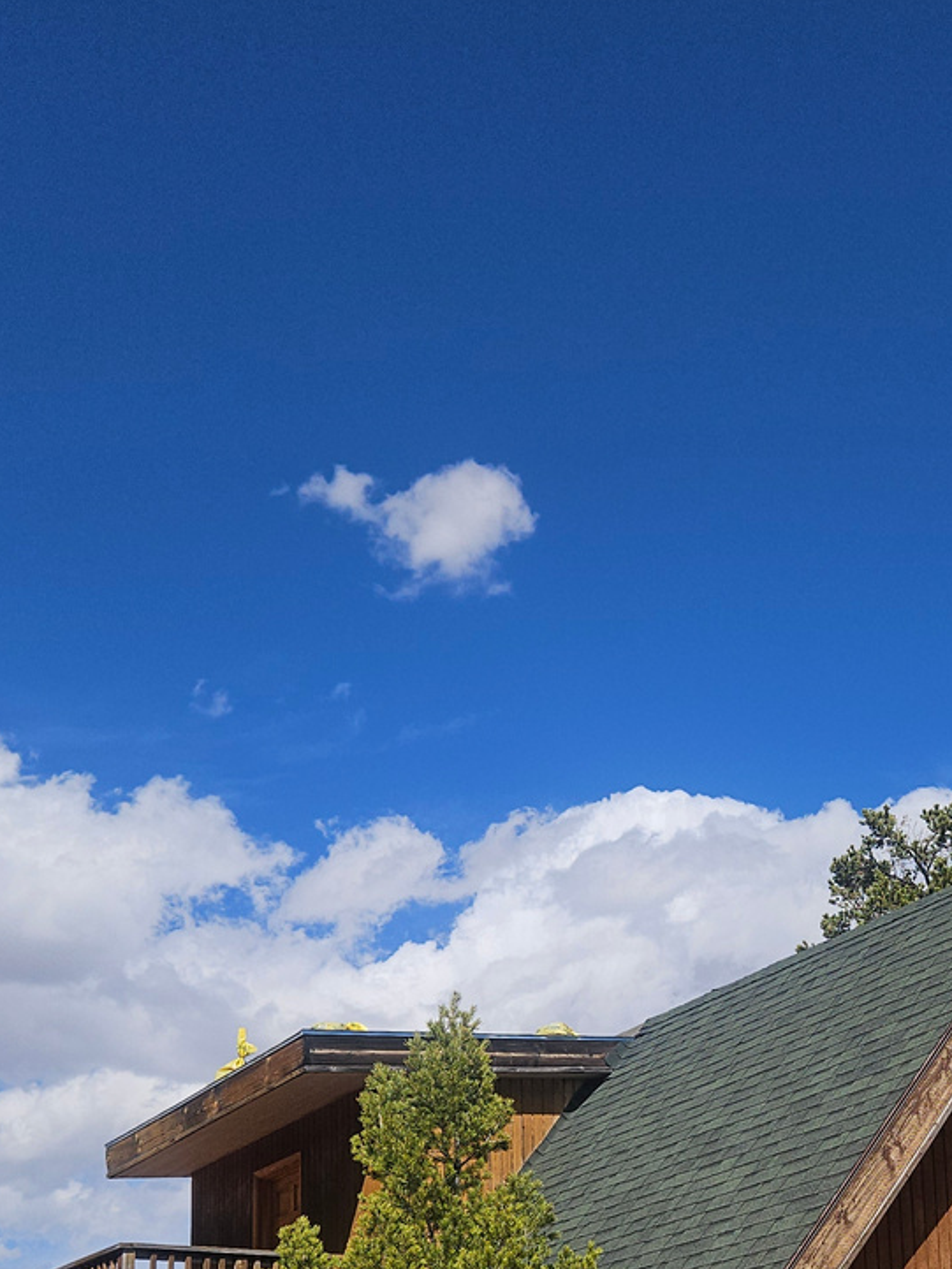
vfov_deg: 35.9
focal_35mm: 49
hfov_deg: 29.0
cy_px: 1204
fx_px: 1796
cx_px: 778
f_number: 1.8
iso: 25
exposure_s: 1/3309
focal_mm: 5.4
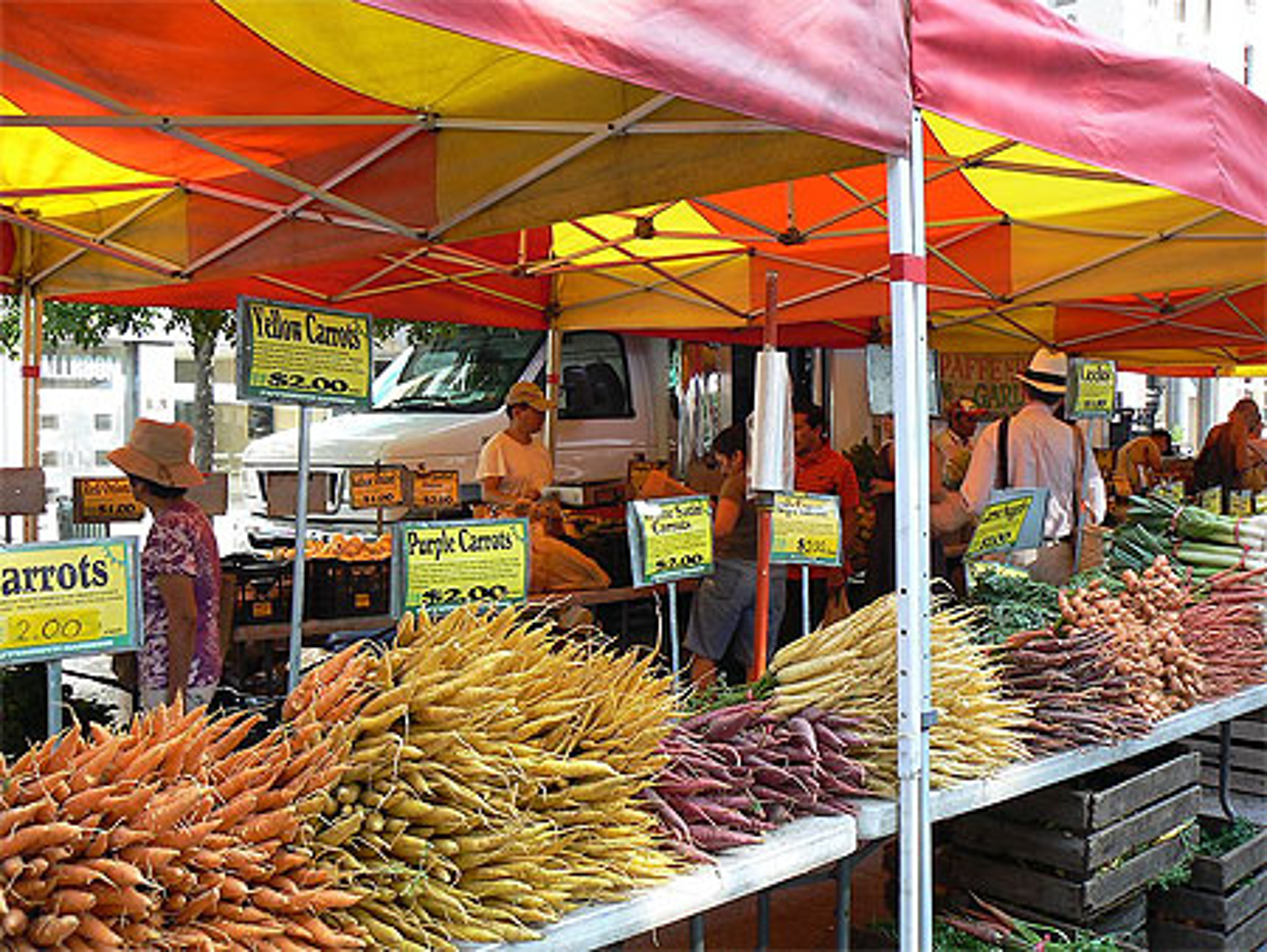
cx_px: 634
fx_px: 1318
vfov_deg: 39.7
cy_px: 476
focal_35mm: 36
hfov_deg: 51.3
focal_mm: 6
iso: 80
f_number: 4
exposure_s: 1/100
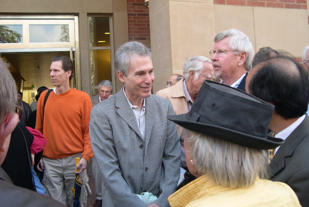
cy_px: 103
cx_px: 155
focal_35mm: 40
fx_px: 343
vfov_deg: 33.4
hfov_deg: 48.4
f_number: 2.8
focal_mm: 8
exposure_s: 1/90.4
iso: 100
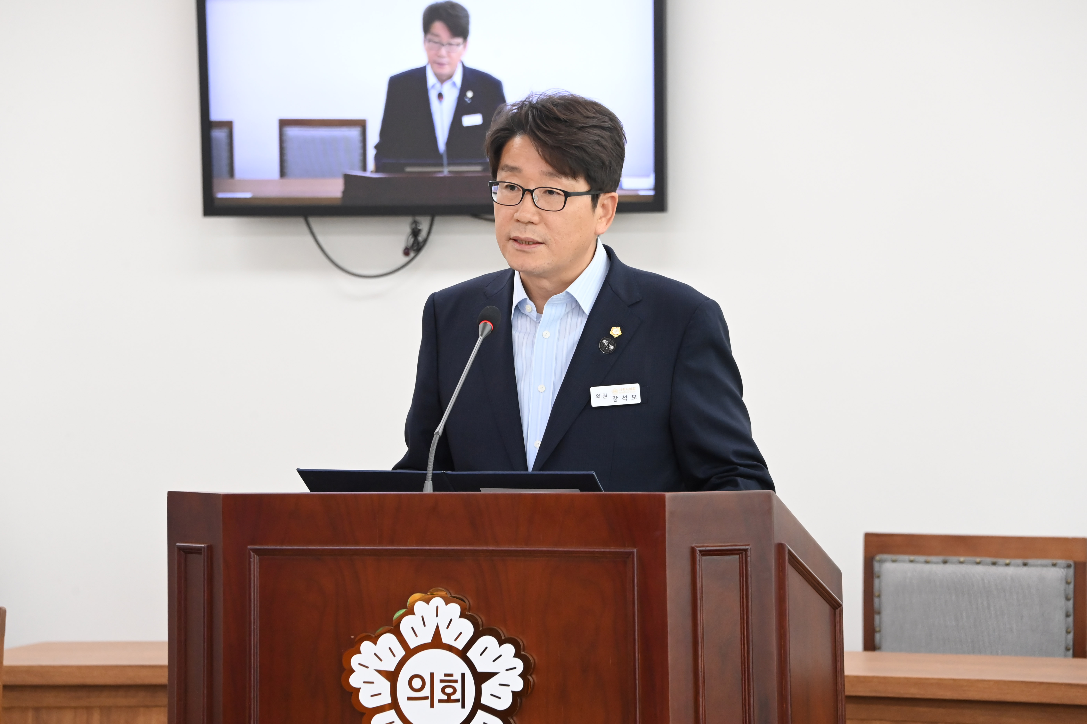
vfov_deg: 9.5
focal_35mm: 145
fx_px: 4378
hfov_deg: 14.2
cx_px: 544
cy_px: 362
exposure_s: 1/250
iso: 4000
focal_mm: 145
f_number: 6.3
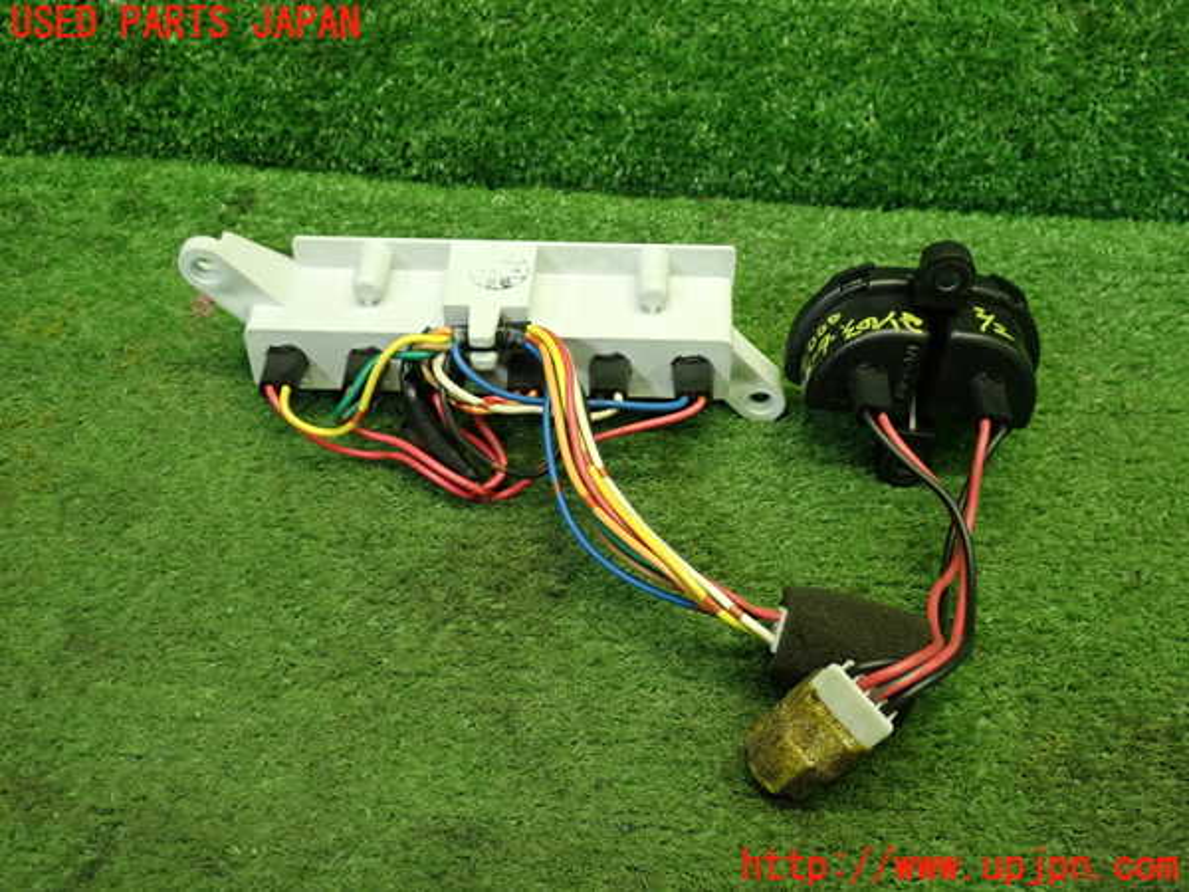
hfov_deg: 49.0
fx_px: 1305
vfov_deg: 37.7
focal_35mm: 38
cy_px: 446
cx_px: 594
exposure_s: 1/40
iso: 250
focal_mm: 6.83
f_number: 2.7
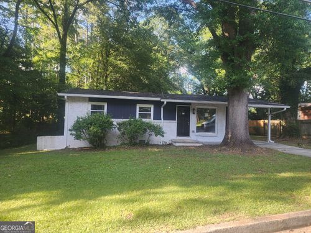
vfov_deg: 58.9
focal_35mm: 23
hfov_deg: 73.9
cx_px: 156
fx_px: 207
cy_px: 116
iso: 40
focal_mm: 6.4
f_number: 1.8
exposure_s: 1/180
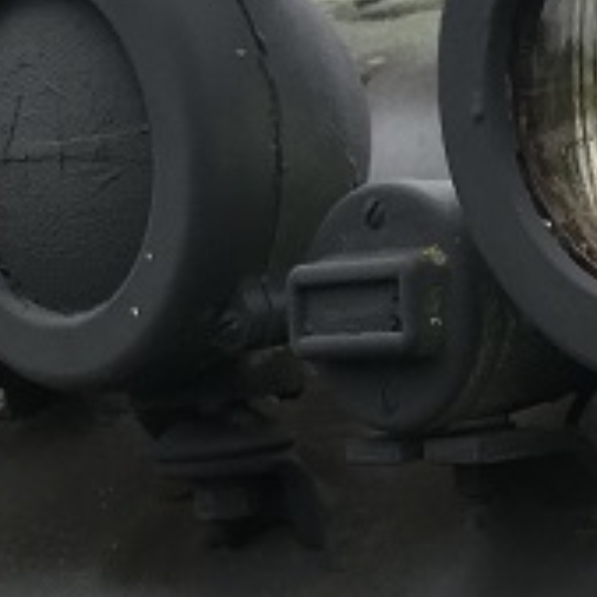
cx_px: 698
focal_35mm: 118
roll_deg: -1.0
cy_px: 284
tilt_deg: -0.8
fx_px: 2302
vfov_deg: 14.8
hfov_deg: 14.4
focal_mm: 3.99
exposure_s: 1/1030
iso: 20
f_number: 1.8
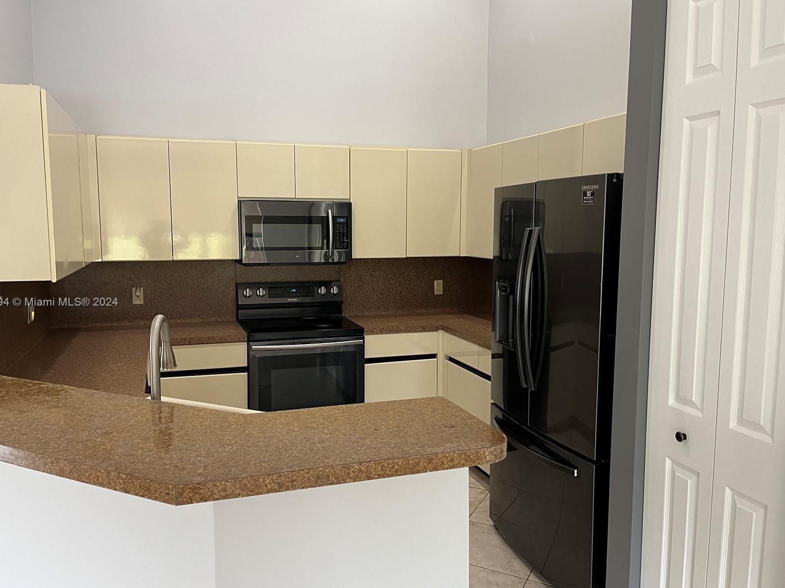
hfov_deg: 63.4
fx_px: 635
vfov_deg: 49.7
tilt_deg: -6.6
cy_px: 303
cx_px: 372
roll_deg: +0.0
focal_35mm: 28
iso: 200
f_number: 1.6
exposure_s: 1/60
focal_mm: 5.1
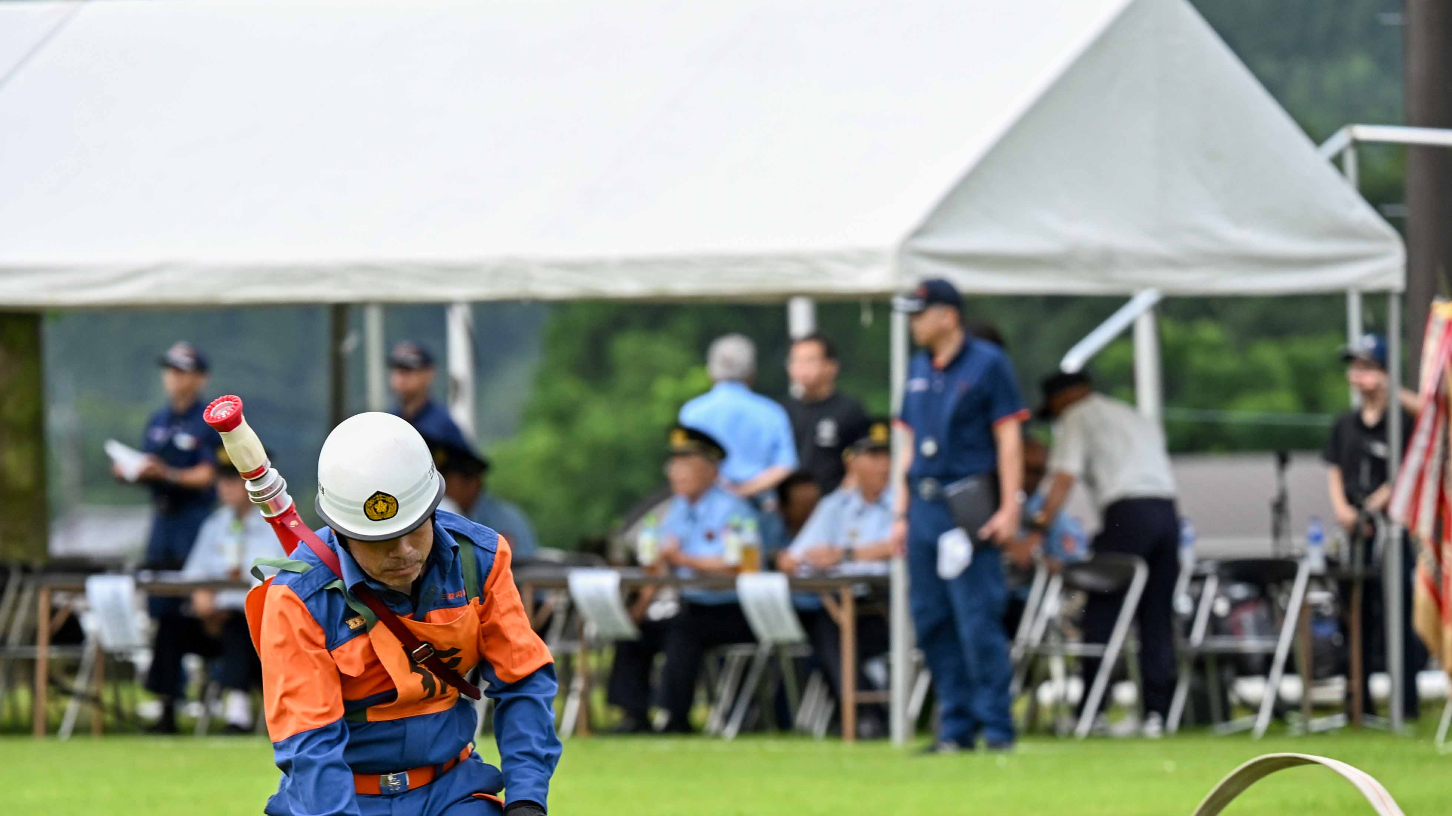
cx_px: 688
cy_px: 696
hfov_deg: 5.6
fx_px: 14938
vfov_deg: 3.1
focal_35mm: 388
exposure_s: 1/800
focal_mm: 240
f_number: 5
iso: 500
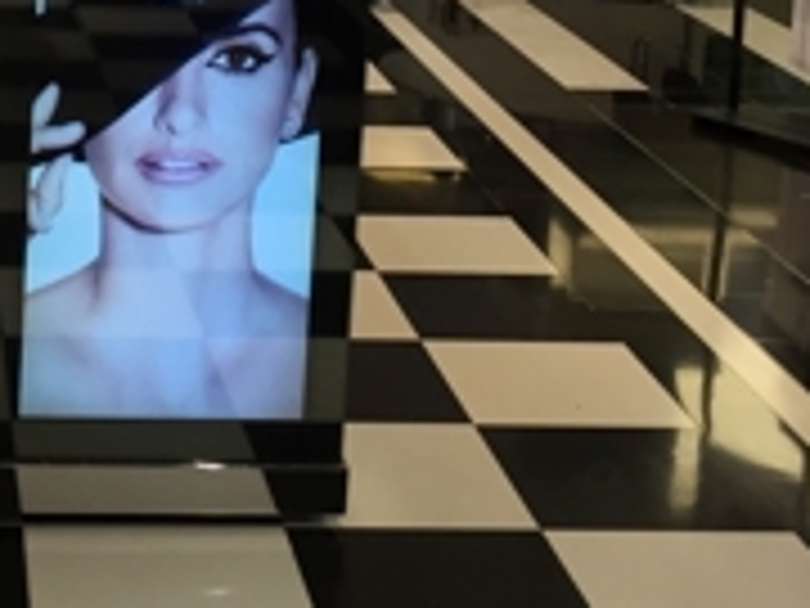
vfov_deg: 16.5
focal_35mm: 86
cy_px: -110
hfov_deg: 22.3
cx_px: 104
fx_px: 2012
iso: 32
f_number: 2.2
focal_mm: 4.15
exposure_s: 1/30
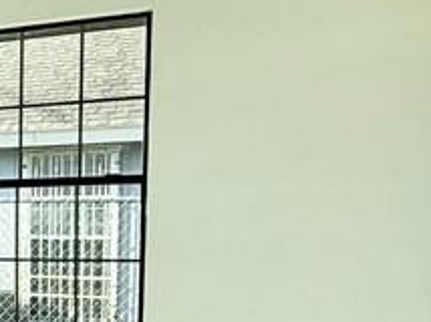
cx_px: -145
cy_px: 304
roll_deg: -0.1
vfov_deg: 21.3
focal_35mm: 67
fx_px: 833
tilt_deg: -5.2
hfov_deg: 24.8
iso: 50
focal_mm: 2.22
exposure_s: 1/789
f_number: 2.2
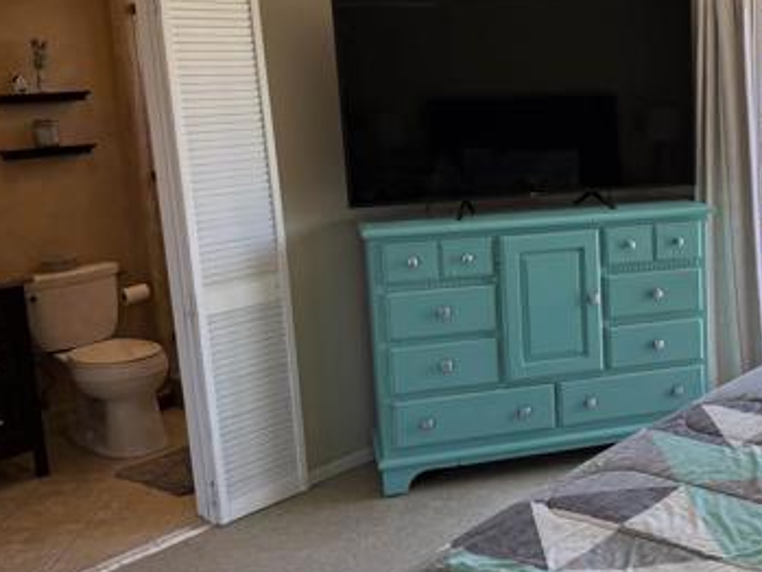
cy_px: 236
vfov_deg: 32.8
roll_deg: +2.8
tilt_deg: -9.3
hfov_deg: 41.0
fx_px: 969
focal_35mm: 44
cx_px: 618
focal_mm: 6.76
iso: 100
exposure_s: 1/233
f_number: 1.78
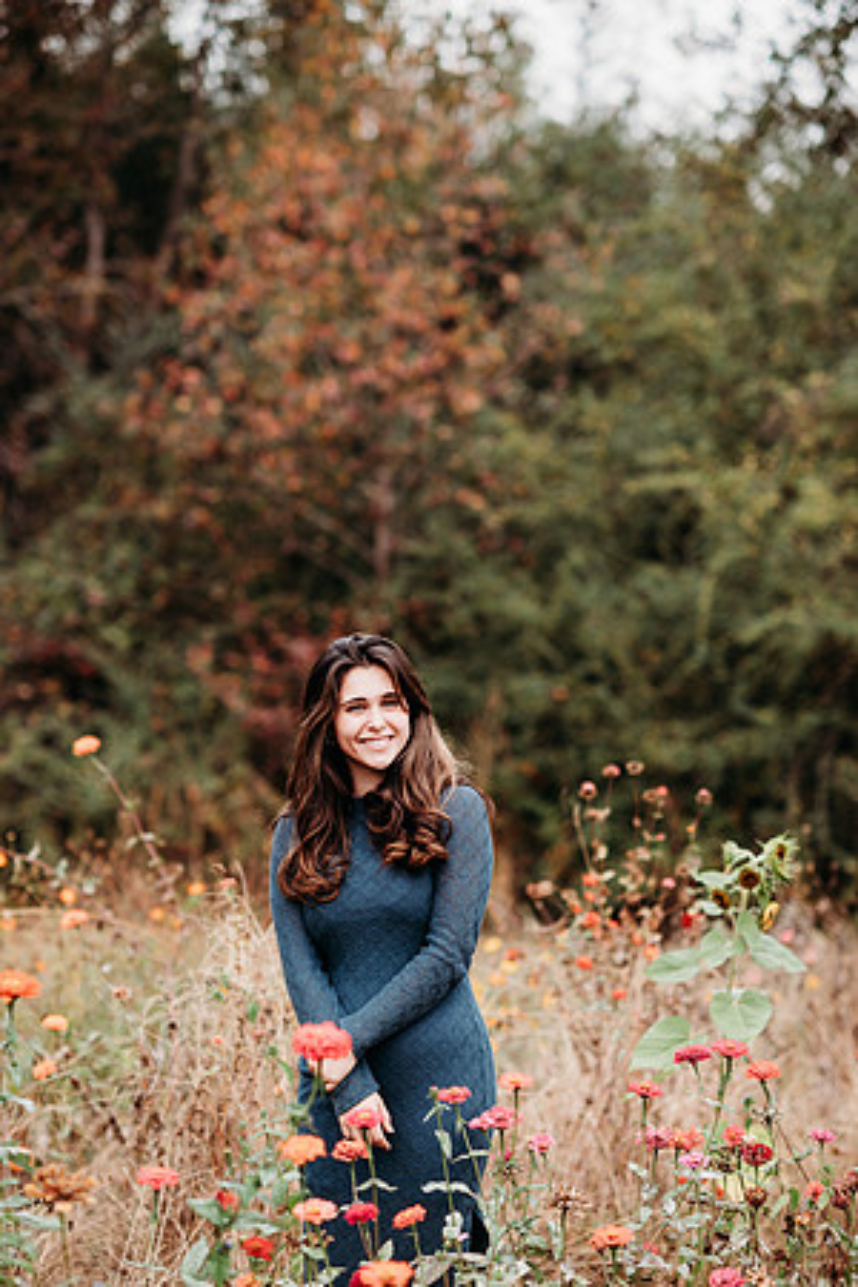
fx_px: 3039
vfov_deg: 23.9
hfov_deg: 16.1
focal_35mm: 85
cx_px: 429
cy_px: 644
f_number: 2.2
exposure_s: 1/500
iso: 100
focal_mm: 85
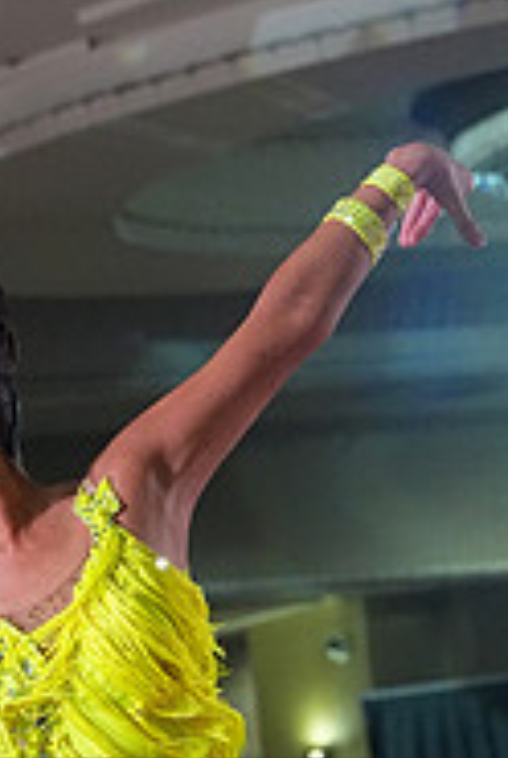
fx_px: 7718
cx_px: -154
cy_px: 897
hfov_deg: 3.8
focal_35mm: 366
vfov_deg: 5.6
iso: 8000
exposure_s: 1/400
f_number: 6.3
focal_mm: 117
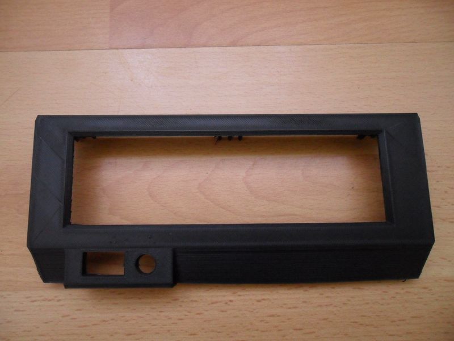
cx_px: 227
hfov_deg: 65.3
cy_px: 170
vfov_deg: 51.4
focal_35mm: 27
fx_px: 354
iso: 400
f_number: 3.5
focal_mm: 4.9
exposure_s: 1/15
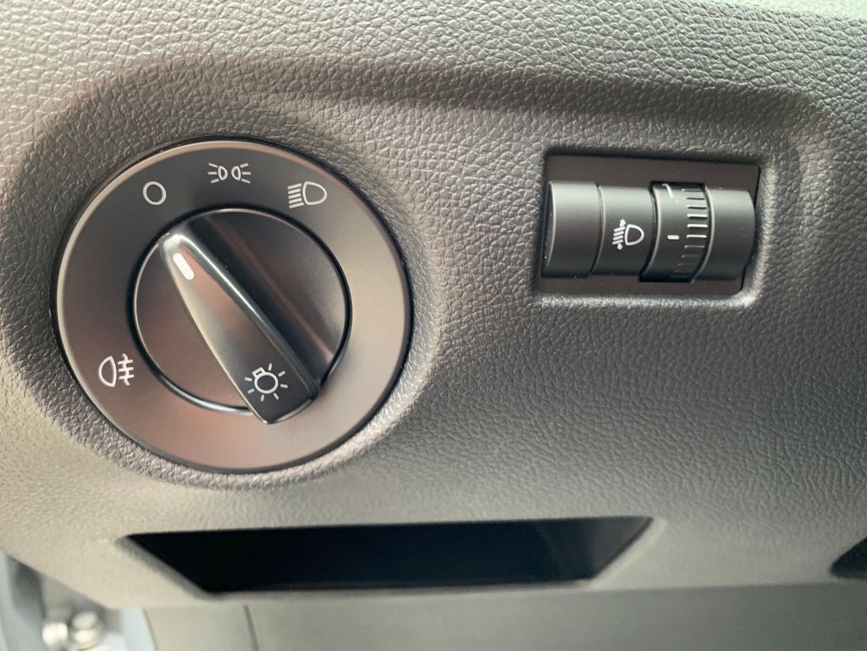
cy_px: 326
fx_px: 651
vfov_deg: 53.1
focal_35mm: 26
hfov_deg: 67.3
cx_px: 434
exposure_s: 1/60
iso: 250
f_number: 1.8
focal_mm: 4.25
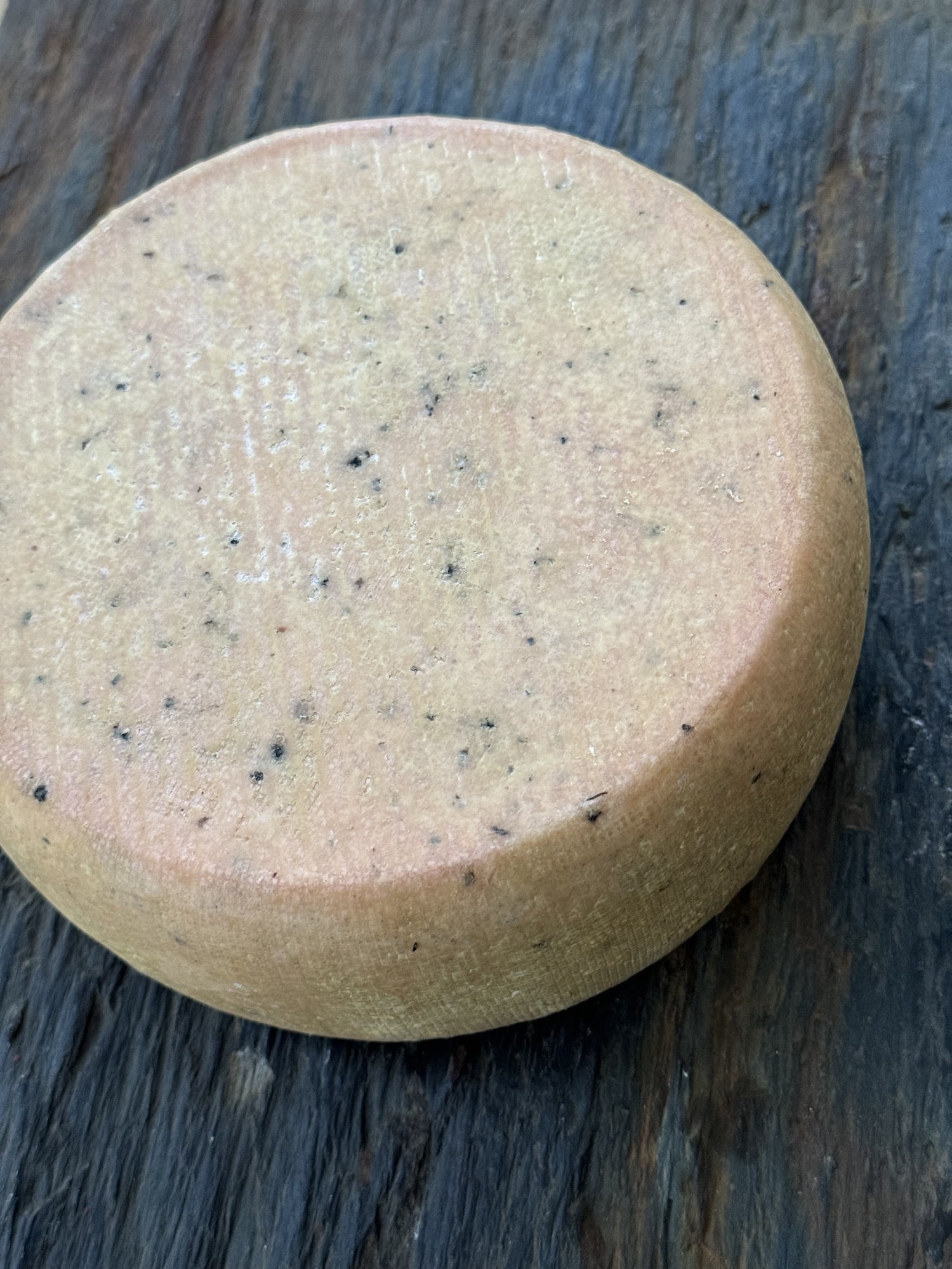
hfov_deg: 30.3
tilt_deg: -61.6
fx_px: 1760
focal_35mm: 48
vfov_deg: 39.7
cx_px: 476
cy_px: 634
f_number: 1.78
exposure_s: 1/60
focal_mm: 6.76
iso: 200
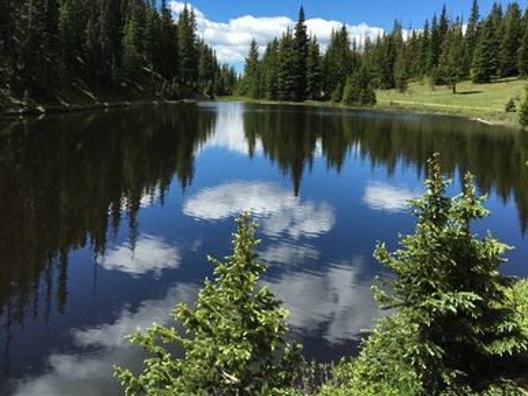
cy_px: 137
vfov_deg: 36.5
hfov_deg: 47.9
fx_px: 595
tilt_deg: -4.9
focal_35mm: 39
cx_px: 265
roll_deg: -0.5
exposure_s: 1/1202
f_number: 2.2
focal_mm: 4.15
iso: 25
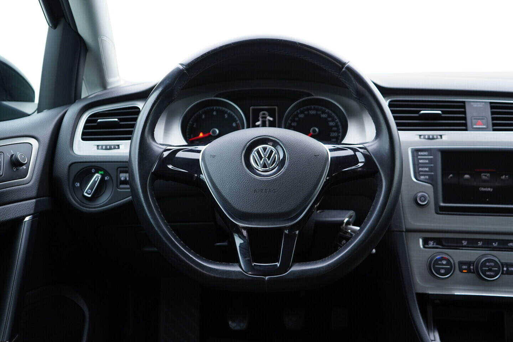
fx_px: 513
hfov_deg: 53.1
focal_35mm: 36
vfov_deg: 36.9
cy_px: 171
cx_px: 256
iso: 250
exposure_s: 1/40
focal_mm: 24
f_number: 2.8
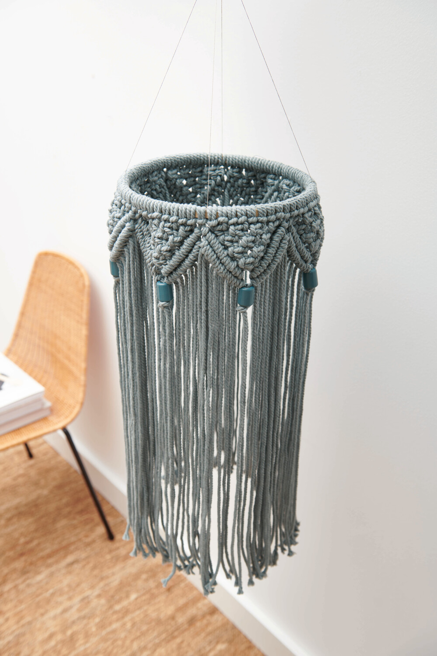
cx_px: 218
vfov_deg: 53.1
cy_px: 328
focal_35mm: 36
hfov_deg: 36.9
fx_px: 655
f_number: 5
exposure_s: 1/125
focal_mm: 36
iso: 100
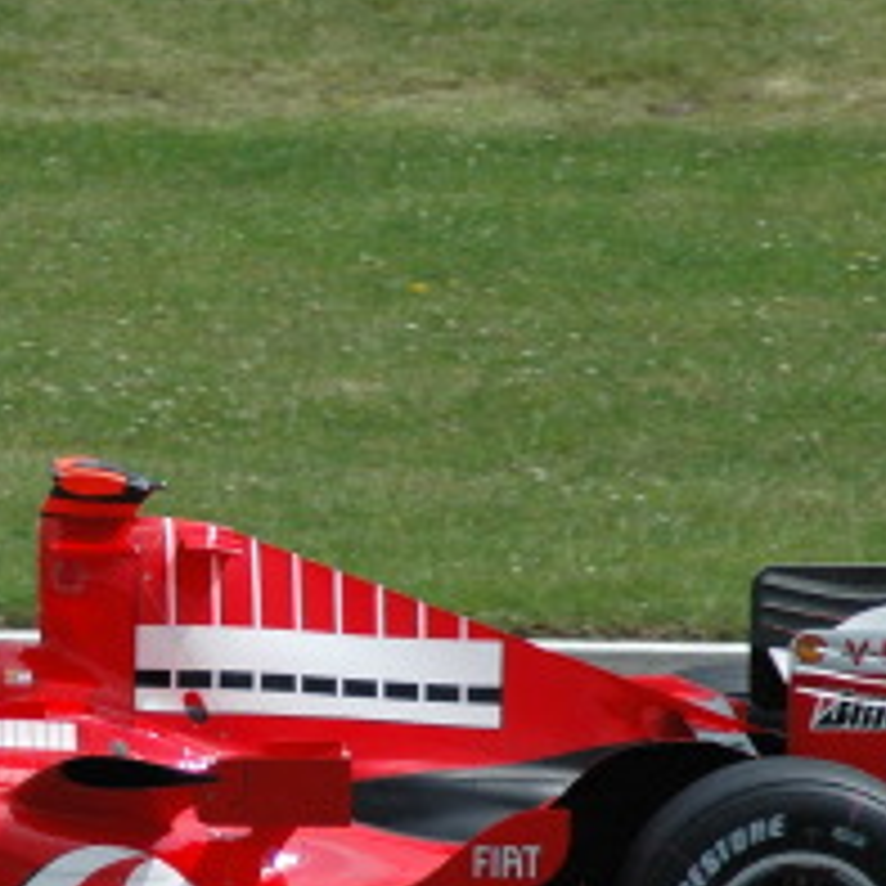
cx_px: -108
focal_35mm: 912
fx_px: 26409
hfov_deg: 1.9
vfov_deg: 1.9
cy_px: 708
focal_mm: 220
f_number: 8
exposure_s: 1/2500
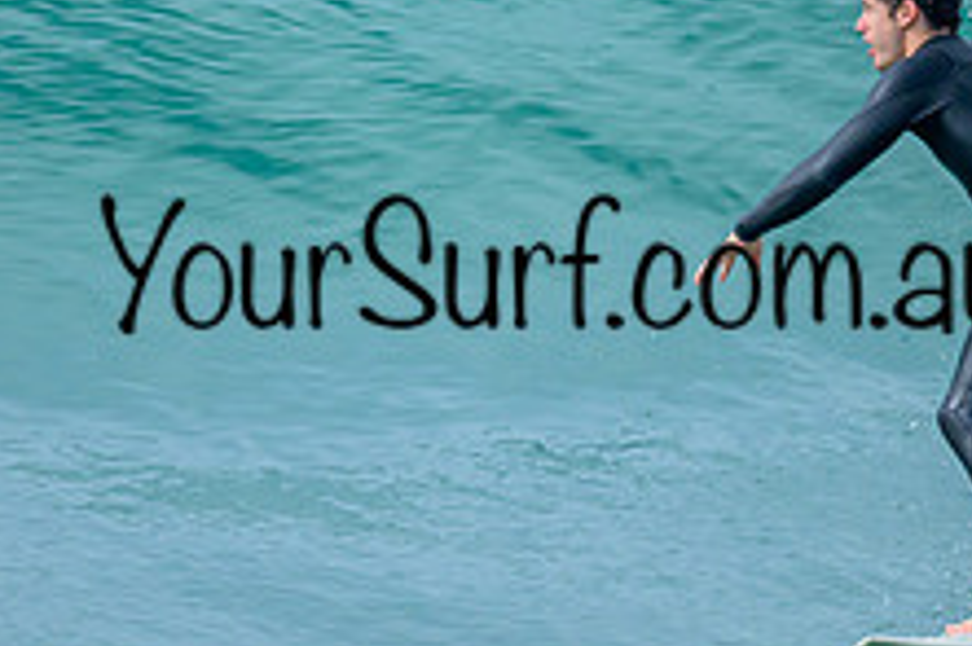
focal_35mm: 2174
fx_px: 58653
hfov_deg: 0.9
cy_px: 197
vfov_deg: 0.6
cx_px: 598
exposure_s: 1/2000
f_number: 6.3
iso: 500
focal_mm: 800
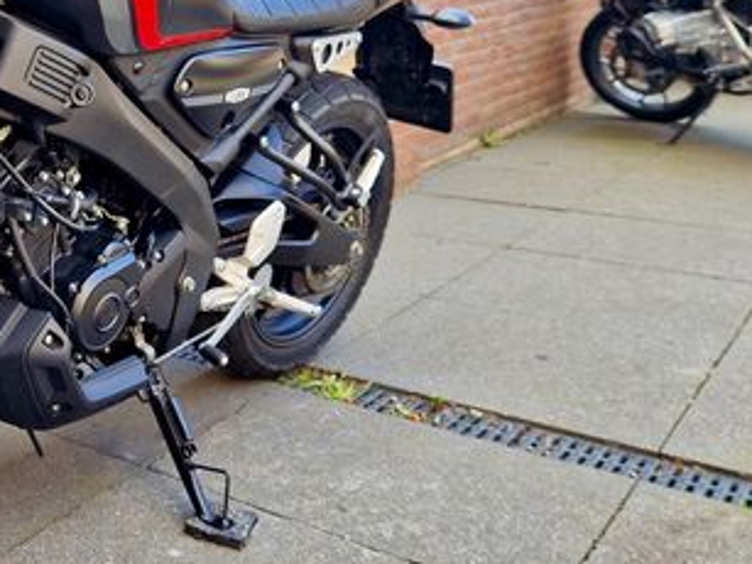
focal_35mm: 48
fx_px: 1042
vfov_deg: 29.9
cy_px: 162
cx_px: -22
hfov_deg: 35.4
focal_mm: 5.4
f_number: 1.8
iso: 50
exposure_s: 1/180
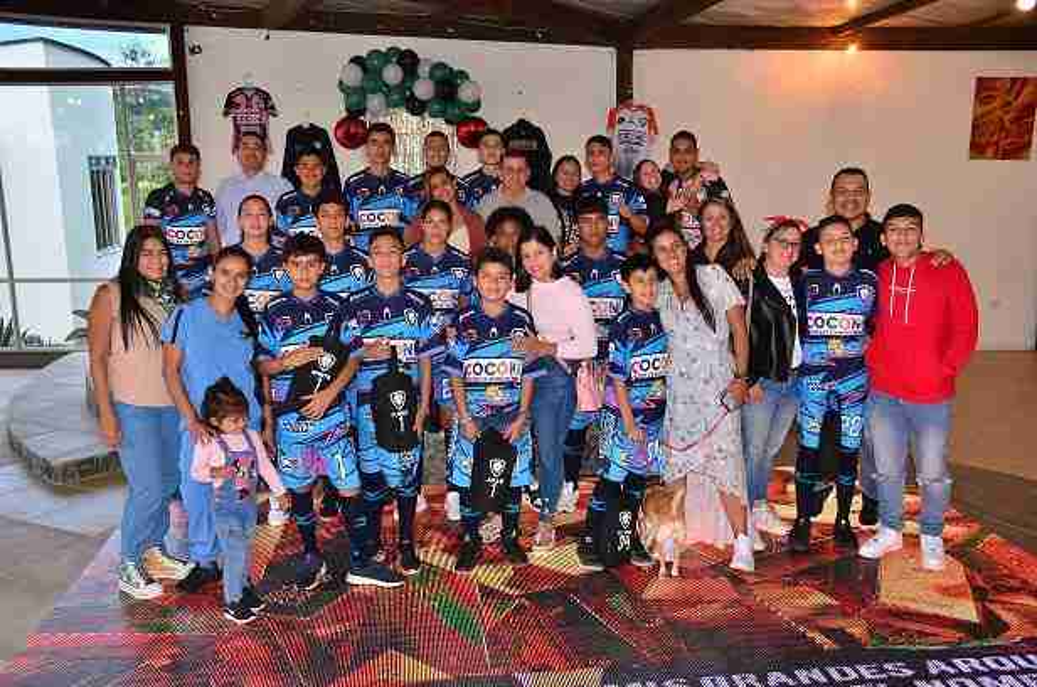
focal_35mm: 34
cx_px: 518
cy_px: 344
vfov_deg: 38.2
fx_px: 992
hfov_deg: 55.2
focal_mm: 23
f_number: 5.6
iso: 1600
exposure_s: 1/160
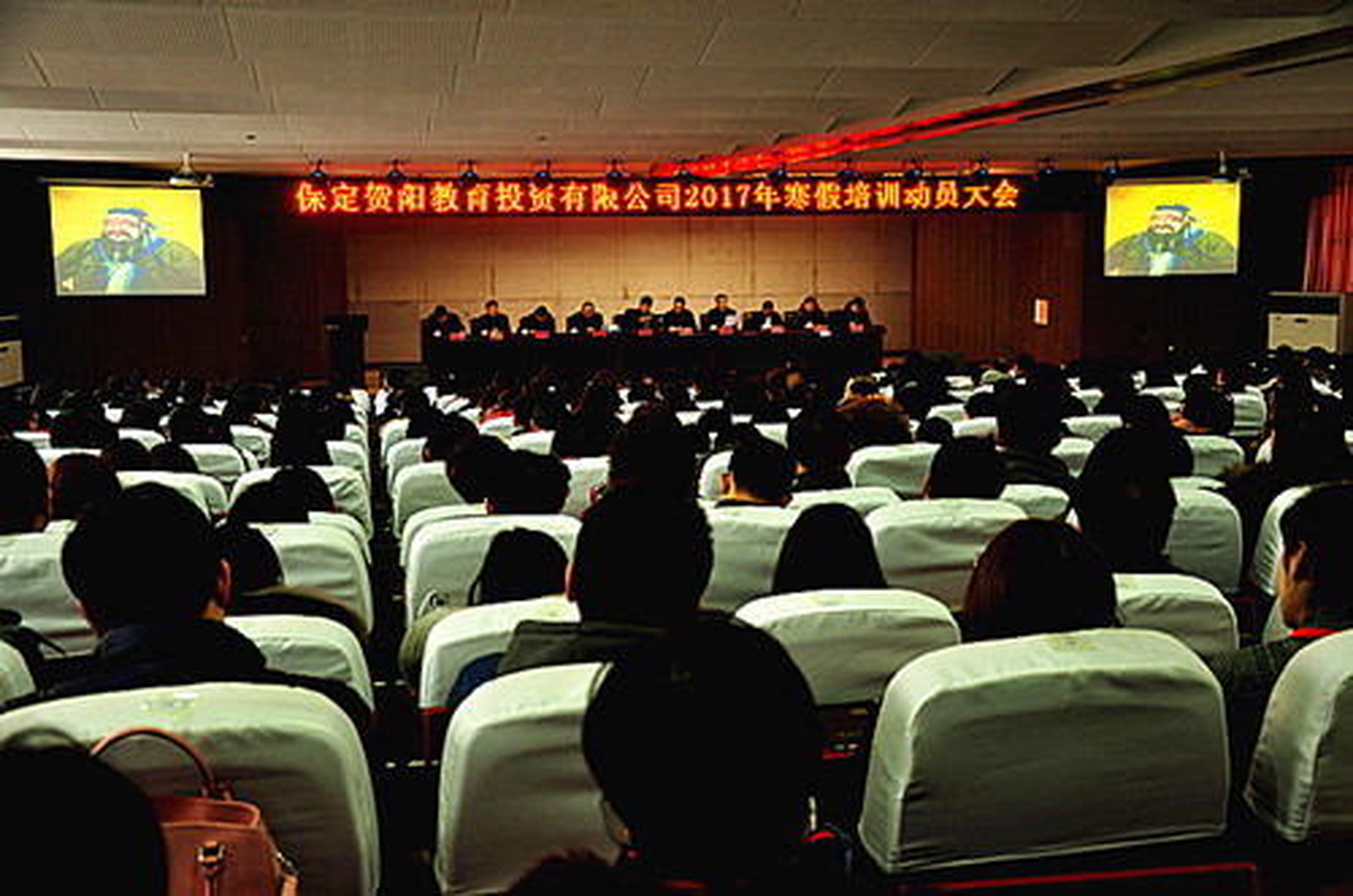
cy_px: 448
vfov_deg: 29.7
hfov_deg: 43.7
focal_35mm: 45
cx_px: 676
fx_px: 1687
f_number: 4.2
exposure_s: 1/50
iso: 800
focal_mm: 30
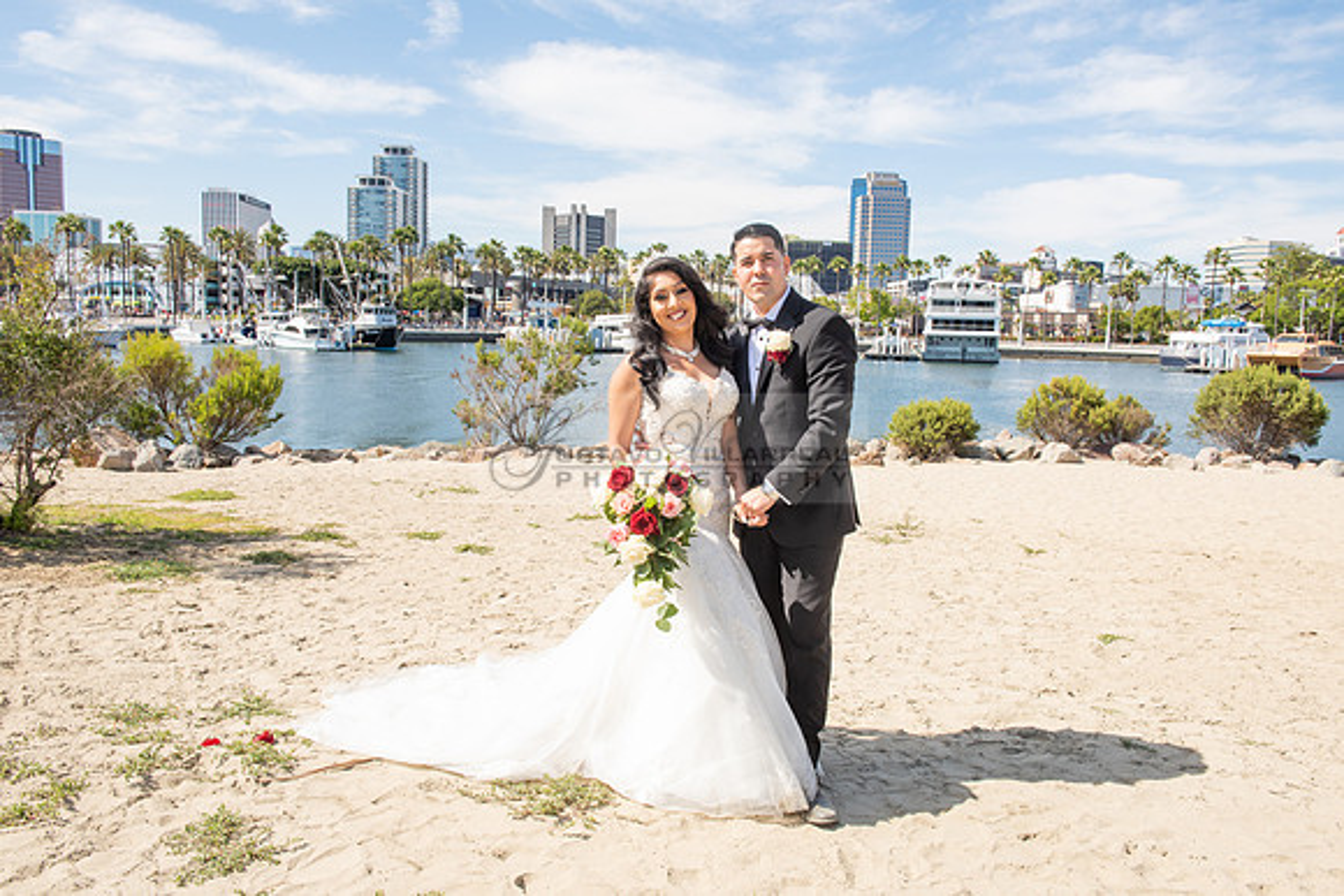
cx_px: 672
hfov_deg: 63.6
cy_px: 448
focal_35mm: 29
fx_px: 1083
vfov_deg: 45.0
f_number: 11
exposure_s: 1/200
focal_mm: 29
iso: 200
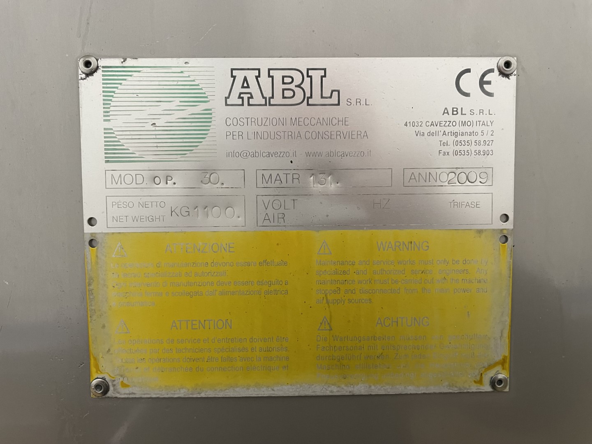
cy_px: 222
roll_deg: +0.5
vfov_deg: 53.1
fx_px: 445
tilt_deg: -5.5
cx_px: 296
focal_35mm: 26
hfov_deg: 67.3
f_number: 1.6
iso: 200
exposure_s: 1/50
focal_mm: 4.2
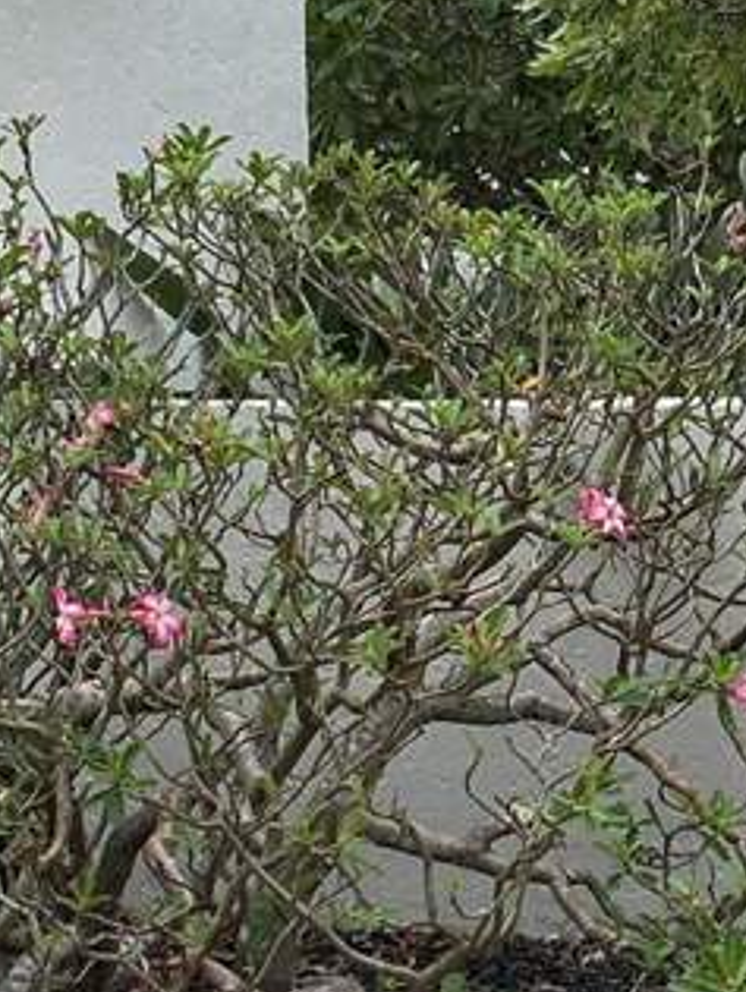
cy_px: 453
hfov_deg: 15.0
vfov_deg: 20.0
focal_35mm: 98
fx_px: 2810
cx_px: 617
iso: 32
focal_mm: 3
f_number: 1.8
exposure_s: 1/163
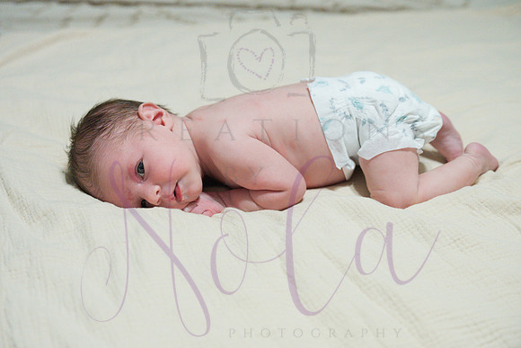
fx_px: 753
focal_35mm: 52
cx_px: 260
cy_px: 174
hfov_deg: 38.2
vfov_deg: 26.0
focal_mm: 52
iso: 3200
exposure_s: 1/320
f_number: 4
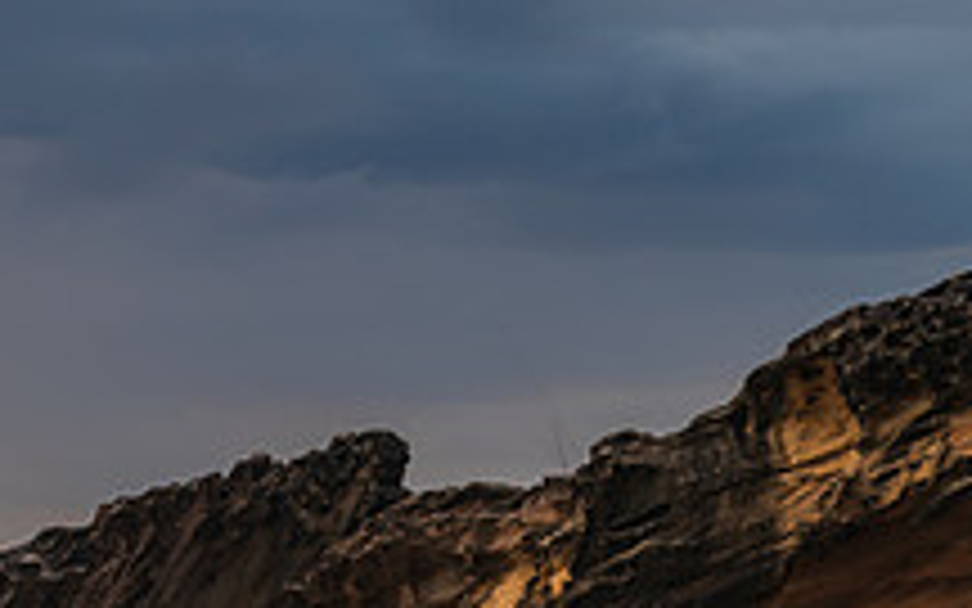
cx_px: -176
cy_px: 835
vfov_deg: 6.7
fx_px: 5139
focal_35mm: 194
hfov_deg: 10.6
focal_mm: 70
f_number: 9
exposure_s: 1.6
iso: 31
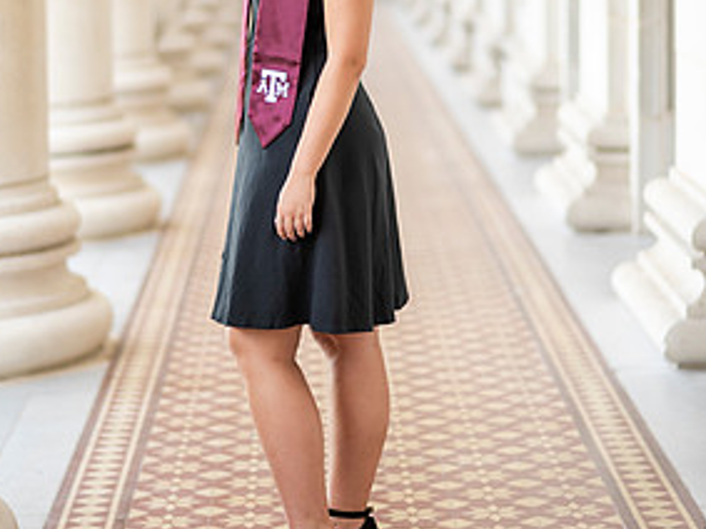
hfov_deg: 15.2
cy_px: 155
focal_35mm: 130
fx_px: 2650
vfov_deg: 11.4
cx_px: 337
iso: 400
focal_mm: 85
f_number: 1.8
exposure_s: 1/1000
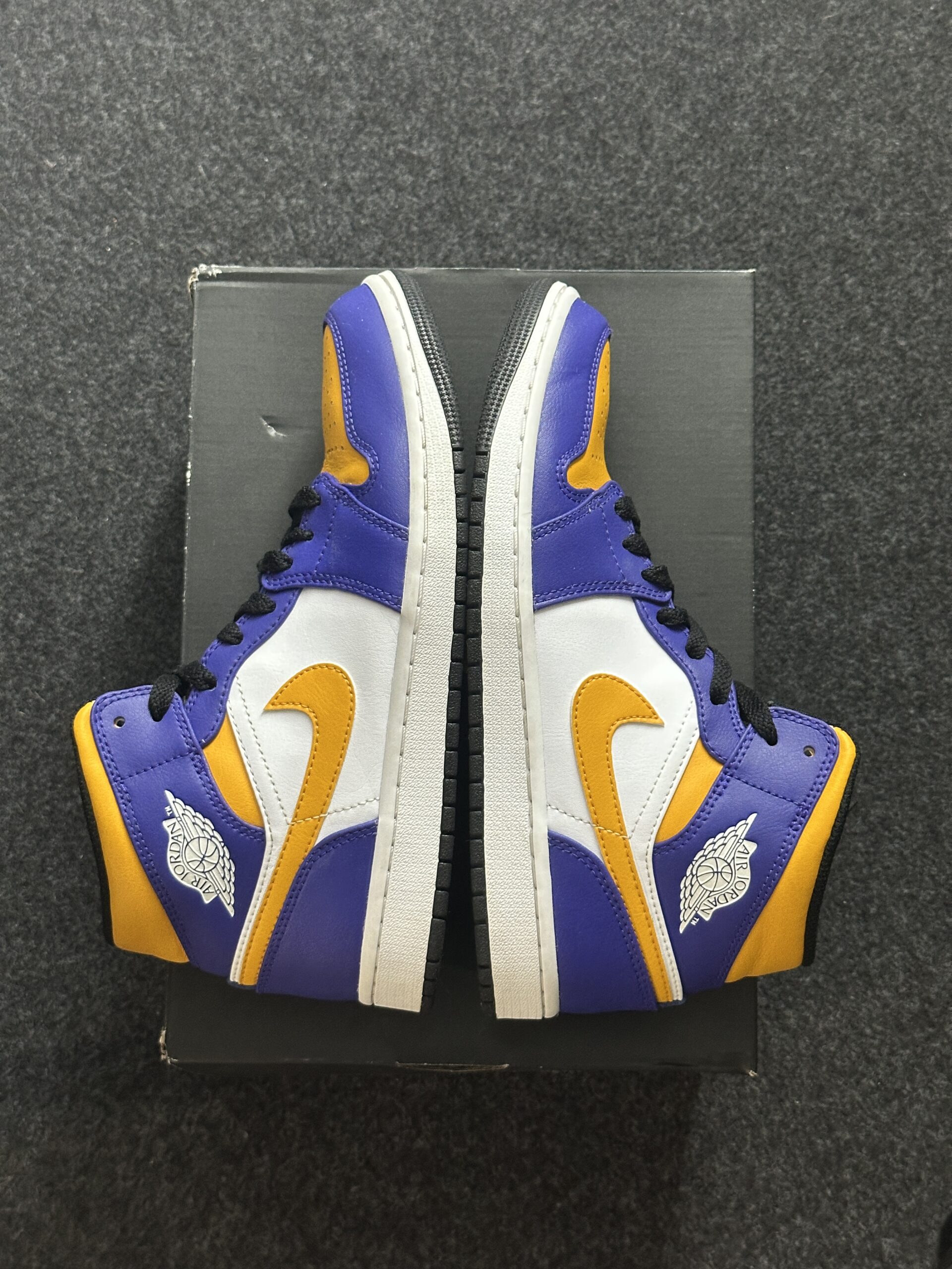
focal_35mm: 48
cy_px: 634
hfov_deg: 30.3
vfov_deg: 39.7
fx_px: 1760
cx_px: 476
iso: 320
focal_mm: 6.86
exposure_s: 1/40
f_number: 1.78
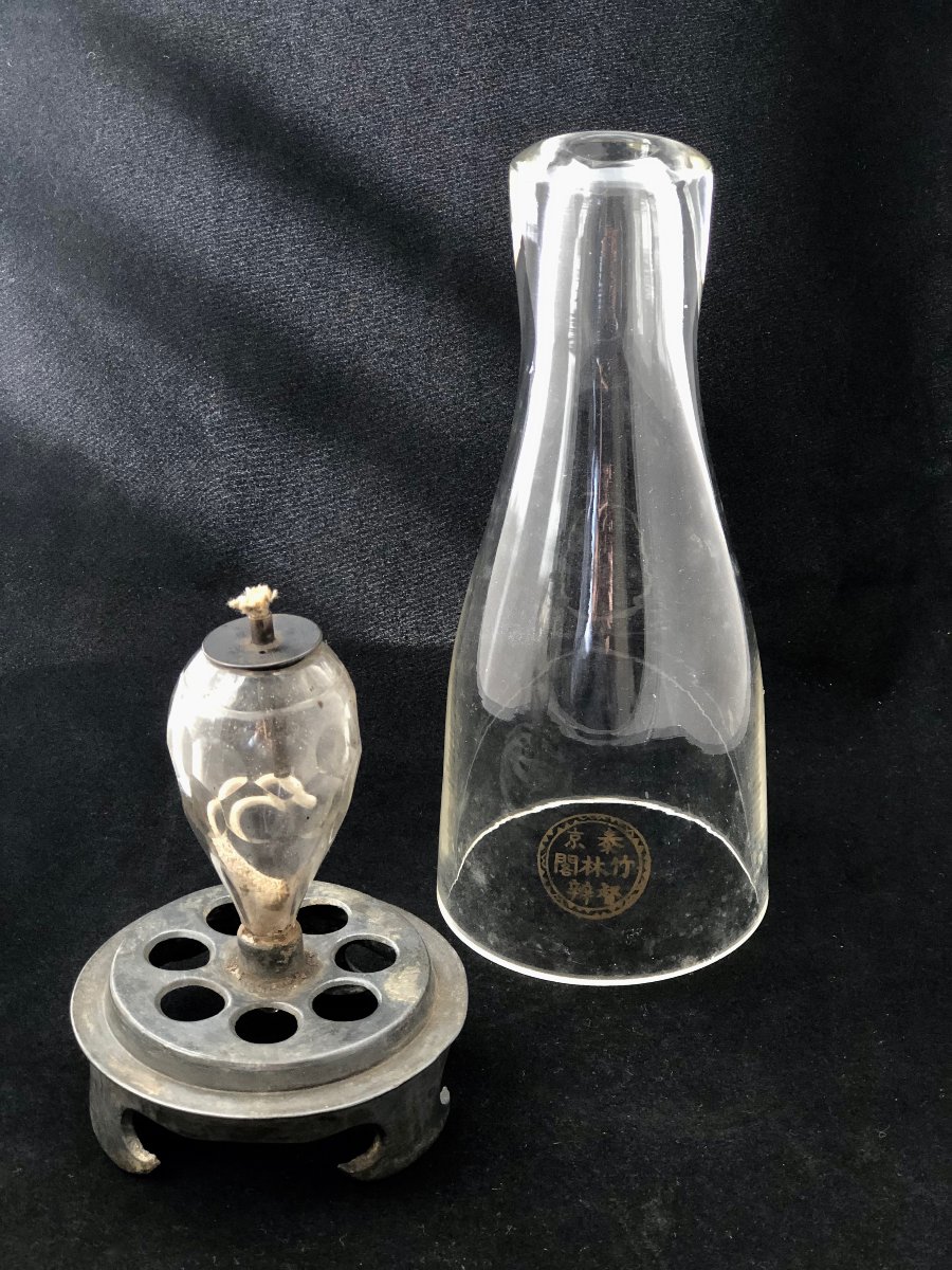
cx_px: 476
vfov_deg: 33.8
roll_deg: +1.3
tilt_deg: -27.6
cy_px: 635
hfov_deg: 25.7
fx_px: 2090
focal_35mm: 57
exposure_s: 1/120
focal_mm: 6.6
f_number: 2.8
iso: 250
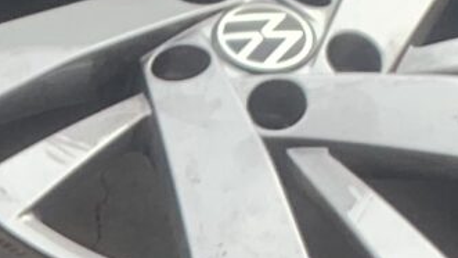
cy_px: 653
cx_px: -311
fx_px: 2659
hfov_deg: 9.5
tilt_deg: -55.6
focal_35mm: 219
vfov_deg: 5.3
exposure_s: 1/253
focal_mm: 4.25
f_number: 1.8
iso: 25
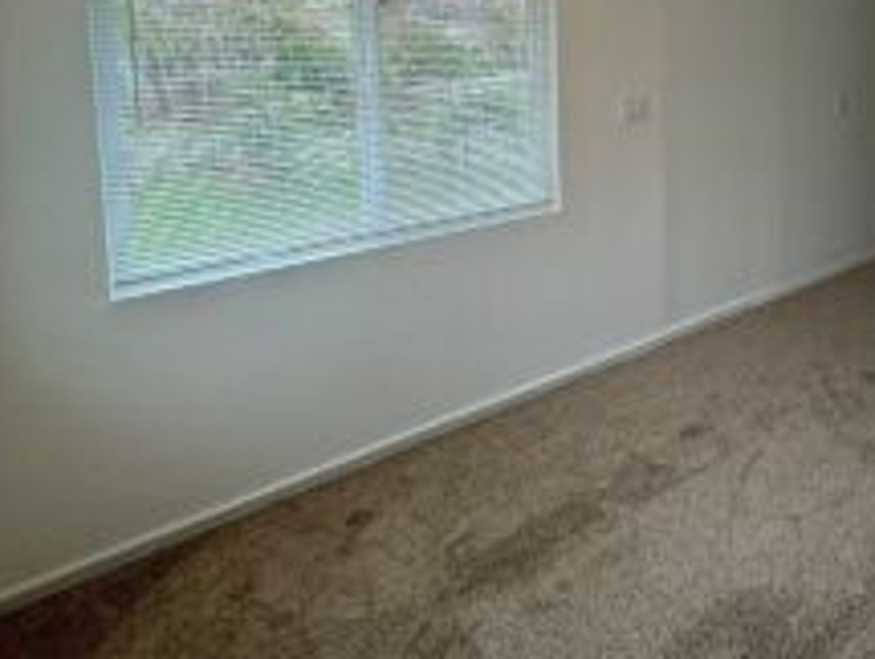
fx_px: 658
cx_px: 769
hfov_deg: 58.6
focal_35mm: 26
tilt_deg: -5.4
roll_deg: -1.3
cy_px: 98
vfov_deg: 48.9
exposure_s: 1/120
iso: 125
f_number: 2.2
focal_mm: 2.22
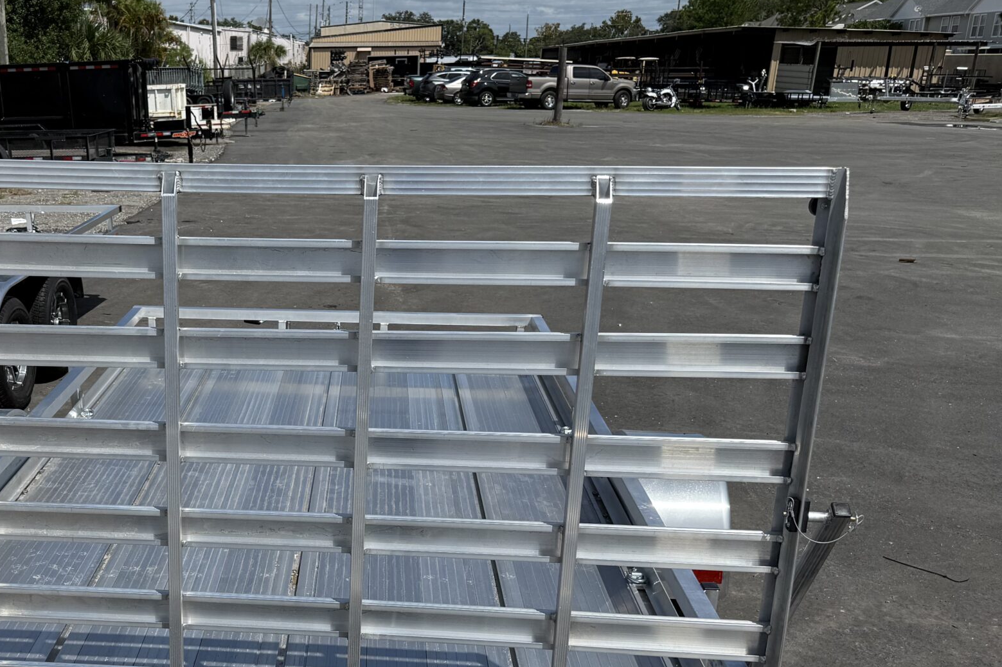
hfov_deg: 45.9
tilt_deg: -18.7
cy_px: 498
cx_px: 262
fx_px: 1141
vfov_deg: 32.0
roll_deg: +0.7
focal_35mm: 41
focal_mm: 6.76
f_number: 1.78
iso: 80
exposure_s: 1/9091
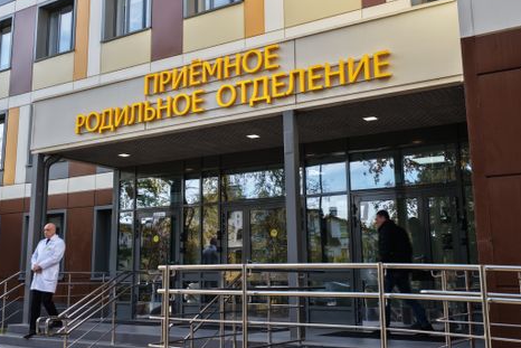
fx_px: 608
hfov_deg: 46.2
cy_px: 135
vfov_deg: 31.8
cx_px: 213
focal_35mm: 42
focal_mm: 14.45
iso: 130
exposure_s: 1/30
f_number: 2.8
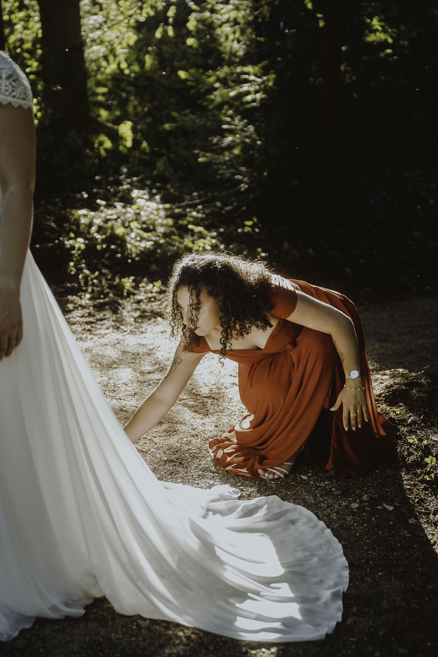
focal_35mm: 59
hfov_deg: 23.0
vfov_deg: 33.9
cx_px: 219
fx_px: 1077
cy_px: 328
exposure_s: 1/125
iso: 400
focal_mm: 59
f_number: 2.8
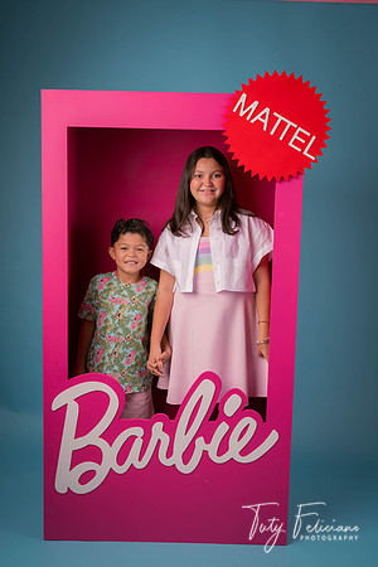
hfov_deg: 34.2
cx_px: 189
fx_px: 614
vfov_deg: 49.6
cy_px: 284
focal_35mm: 39
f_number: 7.1
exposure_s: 1/125
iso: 125
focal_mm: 39
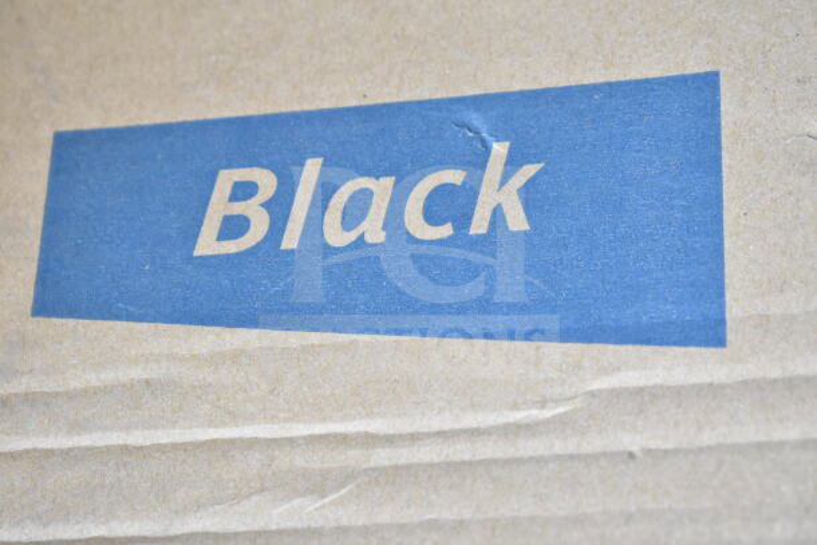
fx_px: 1873
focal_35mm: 82
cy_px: 272
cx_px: 408
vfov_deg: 16.6
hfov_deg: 24.6
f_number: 5.6
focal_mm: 55
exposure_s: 1/100
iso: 3200
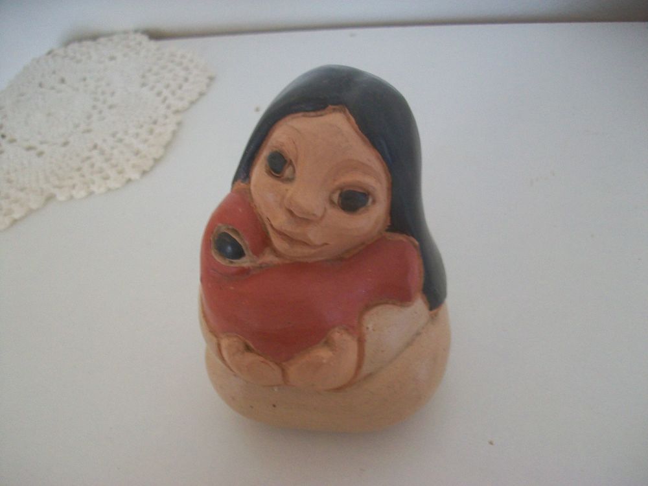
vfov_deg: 41.8
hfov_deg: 54.0
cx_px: 324
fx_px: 636
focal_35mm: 34
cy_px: 243
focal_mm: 5.7
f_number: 2.8
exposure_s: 1/13
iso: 160
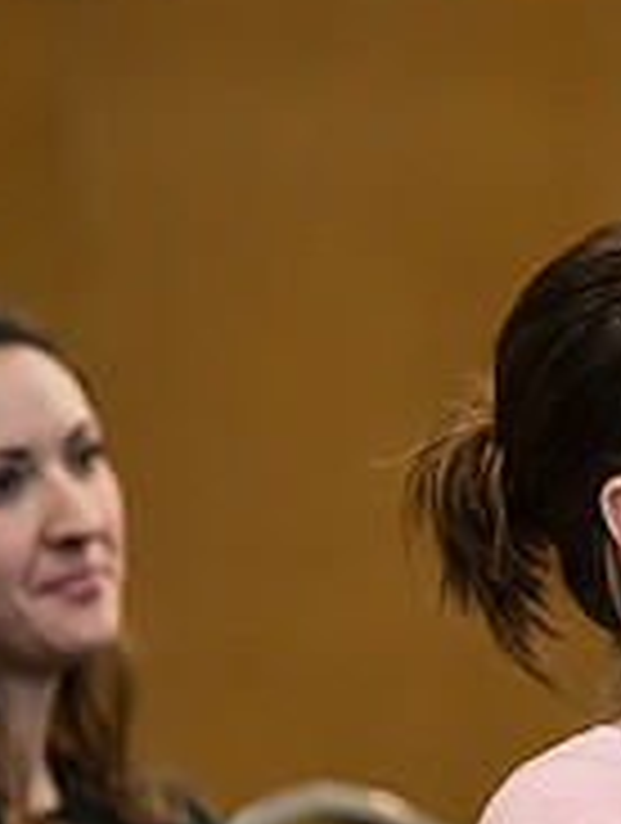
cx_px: 1026
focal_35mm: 502
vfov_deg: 3.9
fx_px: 11966
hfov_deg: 3.0
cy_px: 660
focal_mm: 165
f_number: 3.2
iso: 2000
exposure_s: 1/200
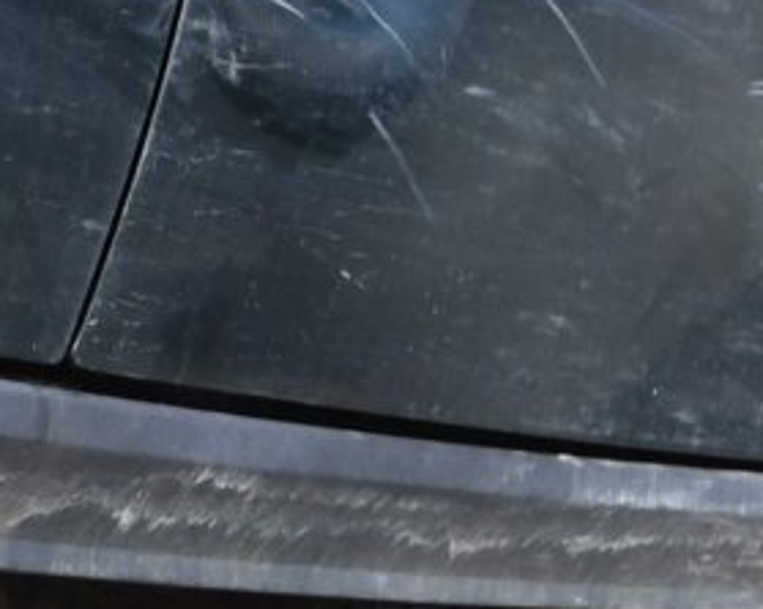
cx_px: -1184
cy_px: 474
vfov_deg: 8.8
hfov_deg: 9.5
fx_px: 3960
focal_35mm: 175
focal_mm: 17
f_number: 5
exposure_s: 1/100
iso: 500
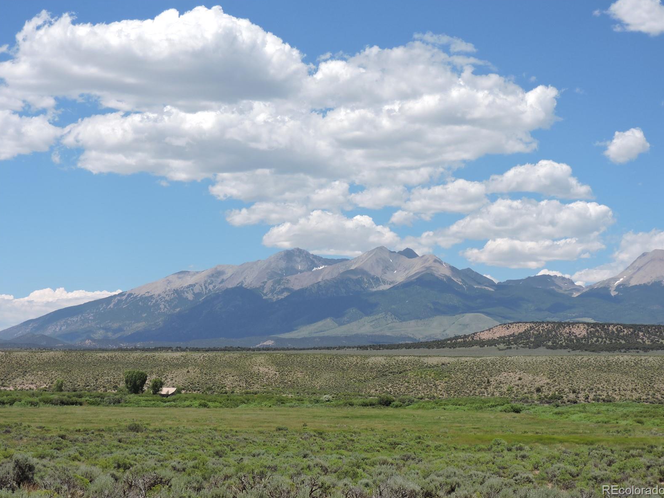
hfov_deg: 27.4
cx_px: 333
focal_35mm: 71
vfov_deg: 20.7
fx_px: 1362
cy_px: 246
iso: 100
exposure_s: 1/1000
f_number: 3.9
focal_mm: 12.5
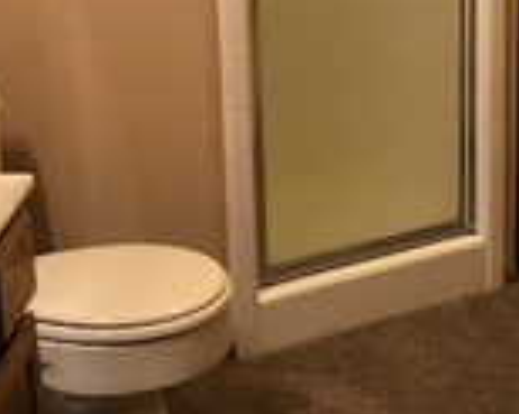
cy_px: 40
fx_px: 1305
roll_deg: +2.5
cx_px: 347
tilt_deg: -13.1
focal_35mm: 85
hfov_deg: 22.4
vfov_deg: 17.8
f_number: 1.8
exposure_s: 1/15
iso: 80
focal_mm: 3.99
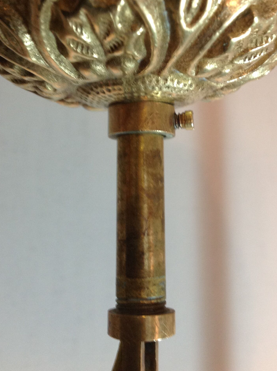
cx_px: 147
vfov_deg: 39.5
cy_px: 141
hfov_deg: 30.2
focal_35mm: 48
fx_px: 513
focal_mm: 4.28
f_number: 2.4
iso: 100
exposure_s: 1/15
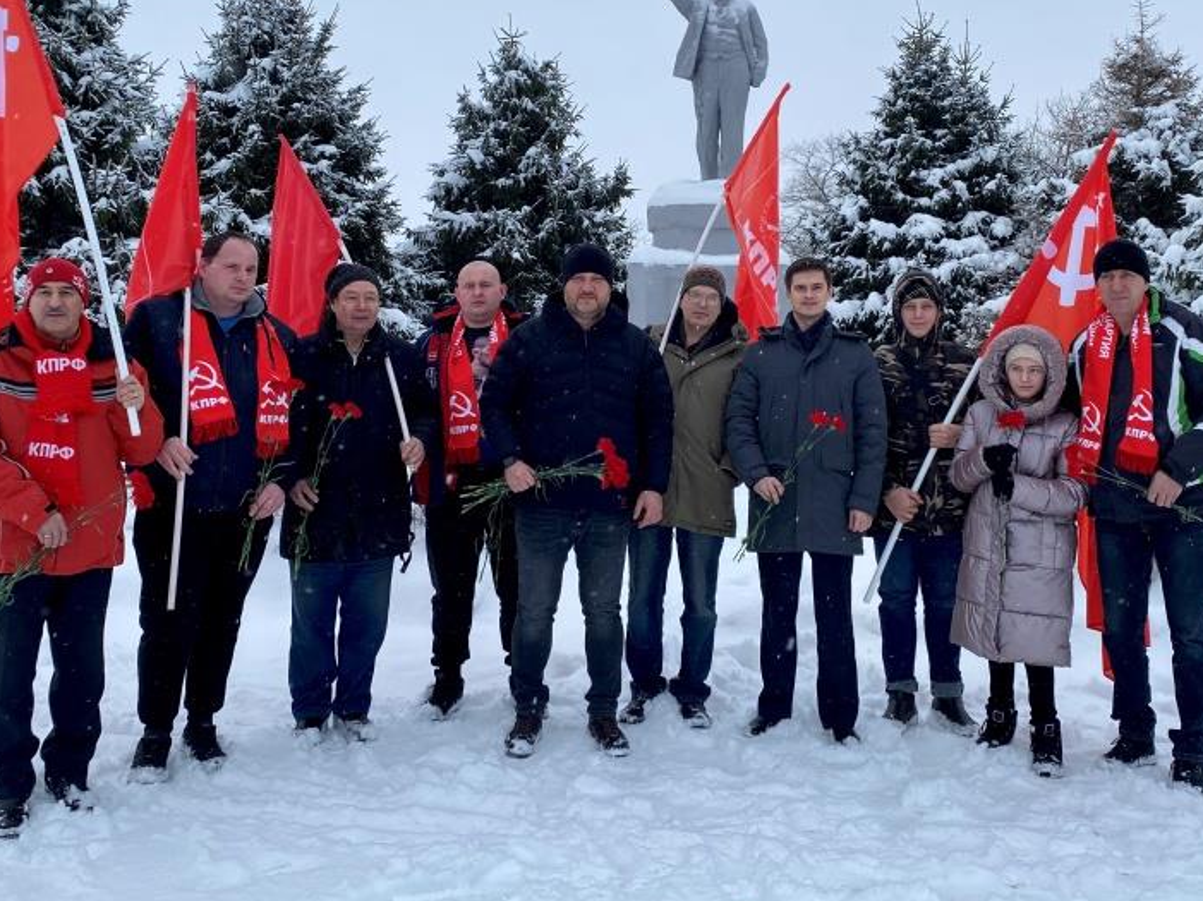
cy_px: 312
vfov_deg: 37.3
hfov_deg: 49.0
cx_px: 621
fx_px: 1320
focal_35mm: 38
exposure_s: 1/536
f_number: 1.8
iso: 32
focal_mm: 4.25
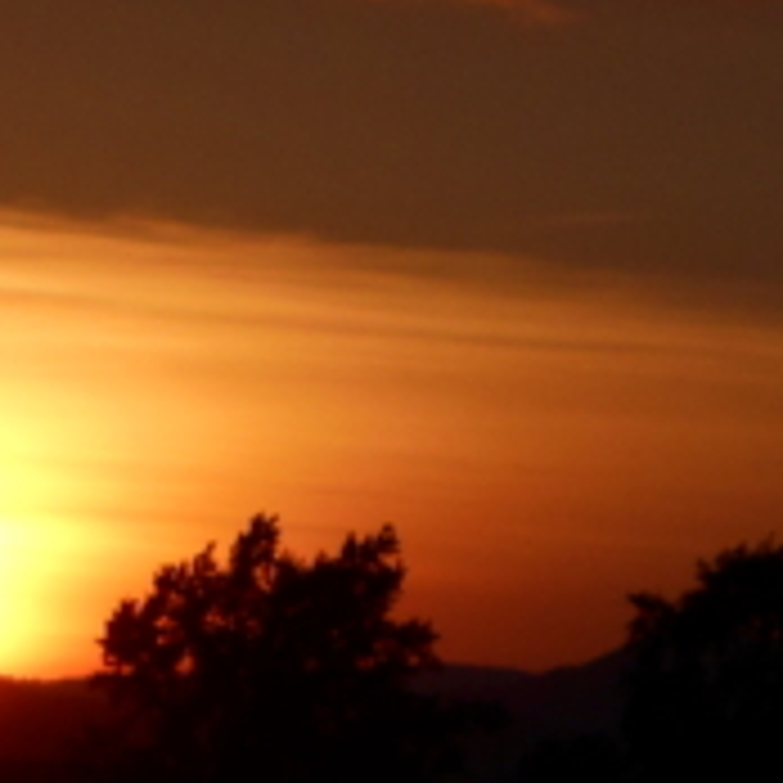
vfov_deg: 3.9
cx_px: -86
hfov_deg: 3.9
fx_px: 11618
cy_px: 630
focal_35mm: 454
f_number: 6
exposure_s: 1/640
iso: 80
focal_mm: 20.1
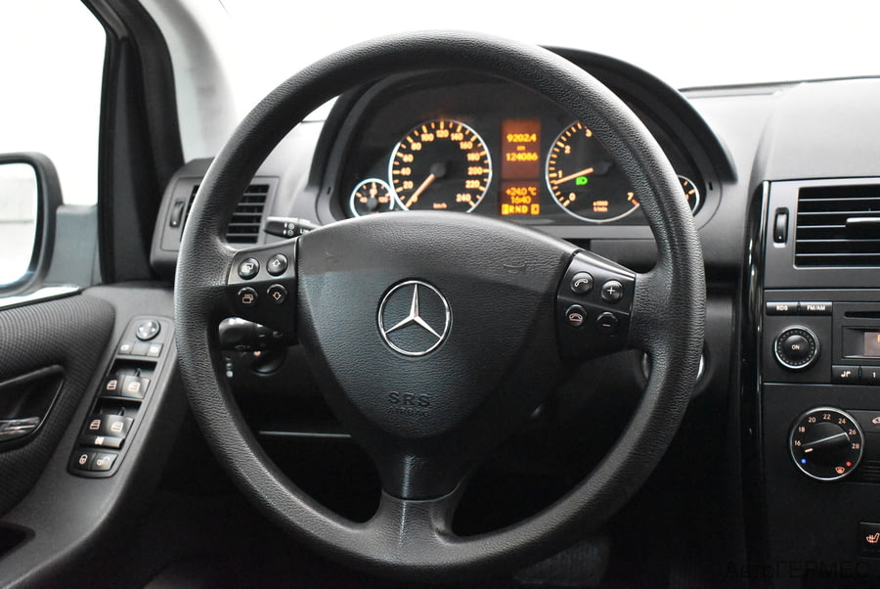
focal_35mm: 46
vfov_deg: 29.0
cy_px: 294
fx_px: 1138
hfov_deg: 42.3
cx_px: 440
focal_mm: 31
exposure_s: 1/50
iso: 9000
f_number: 4.2
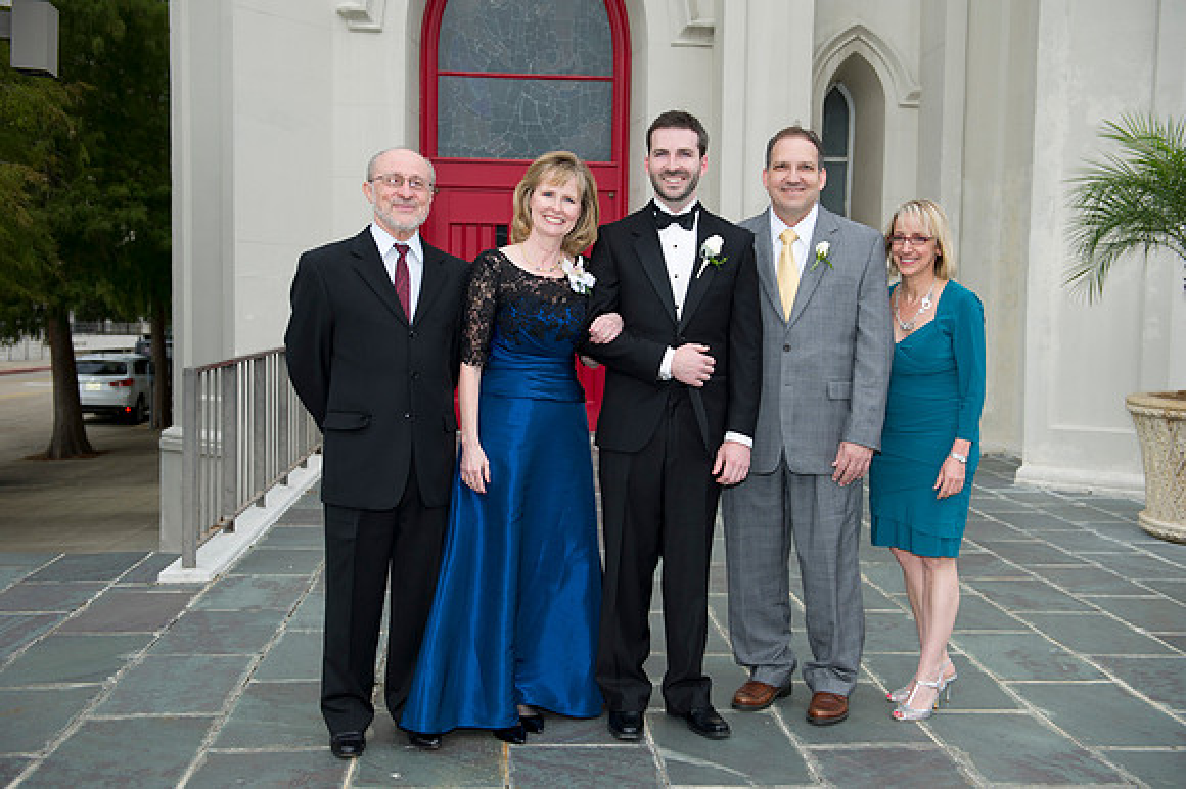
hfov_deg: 50.7
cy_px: 394
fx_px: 1251
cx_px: 593
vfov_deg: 35.0
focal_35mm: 38
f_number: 4
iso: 200
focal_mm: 38
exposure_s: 1/125
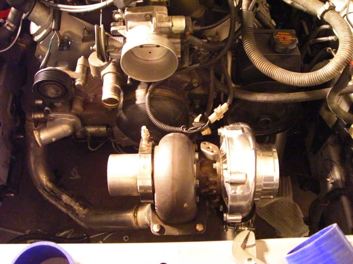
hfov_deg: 49.0
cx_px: 176
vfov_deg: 37.7
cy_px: 132
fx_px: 388
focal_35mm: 38
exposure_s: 1/40
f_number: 2.7
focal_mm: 6.2
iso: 800
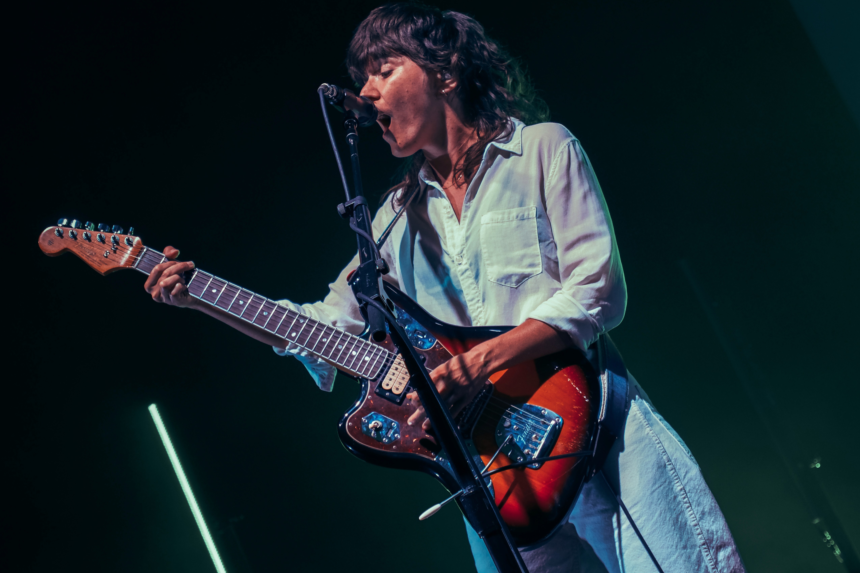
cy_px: 303
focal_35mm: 82
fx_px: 1959
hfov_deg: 24.8
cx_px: 435
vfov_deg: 16.7
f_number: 3.2
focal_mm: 35.9
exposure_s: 1/125
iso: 640
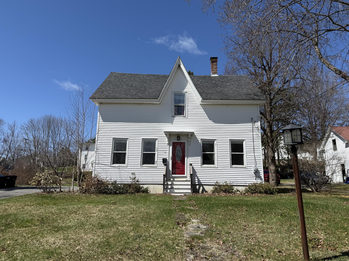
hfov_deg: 69.4
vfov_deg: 54.9
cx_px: 182
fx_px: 252
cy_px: 126
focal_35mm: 25
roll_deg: -0.4
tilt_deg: +13.3
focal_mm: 6.76
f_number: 1.78
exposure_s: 1/6173
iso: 80
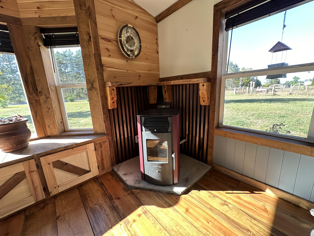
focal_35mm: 14
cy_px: 118
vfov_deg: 85.7
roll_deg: +2.9
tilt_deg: -12.5
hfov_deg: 102.1
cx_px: 157
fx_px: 127
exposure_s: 1/99
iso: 160
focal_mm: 2.22
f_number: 2.2
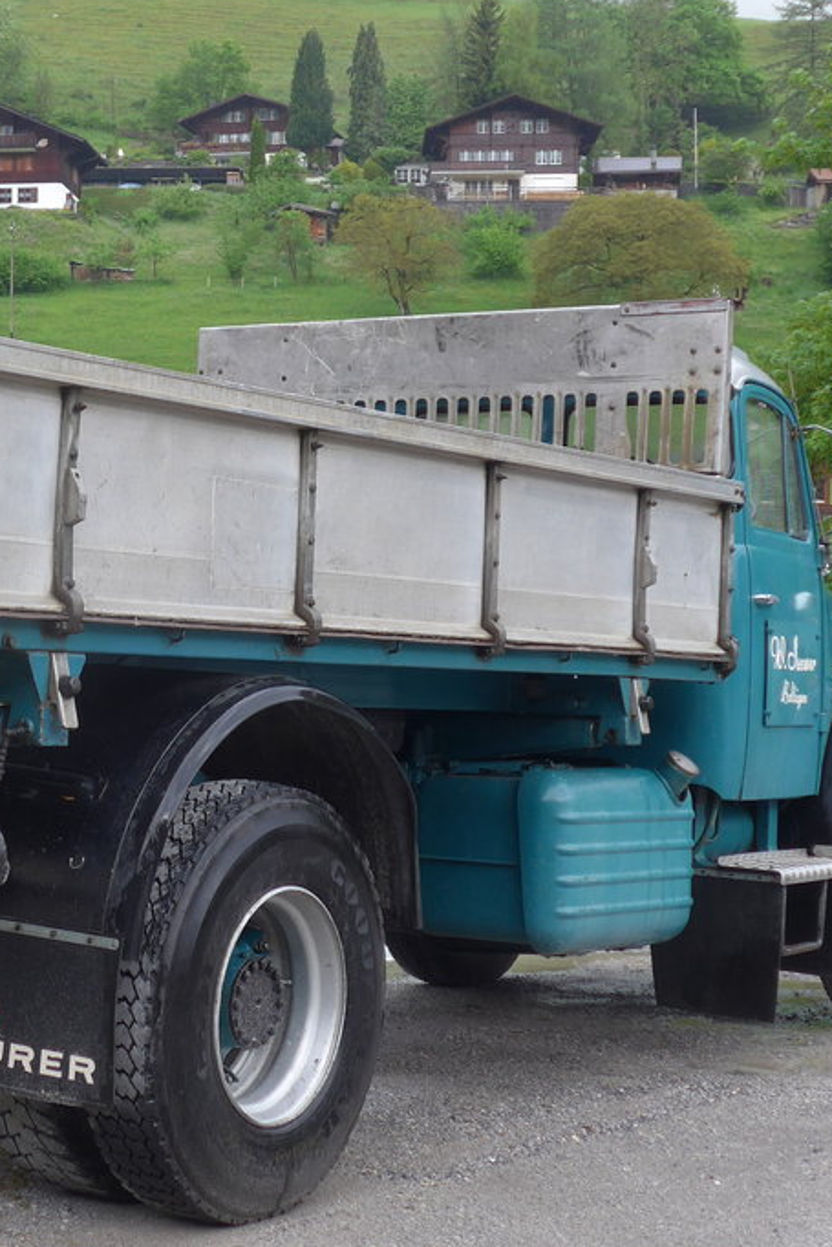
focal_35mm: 75
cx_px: 113
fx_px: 2598
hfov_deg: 18.0
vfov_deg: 27.0
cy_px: 550
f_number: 2.8
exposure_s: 1/160
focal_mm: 8.4
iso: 80
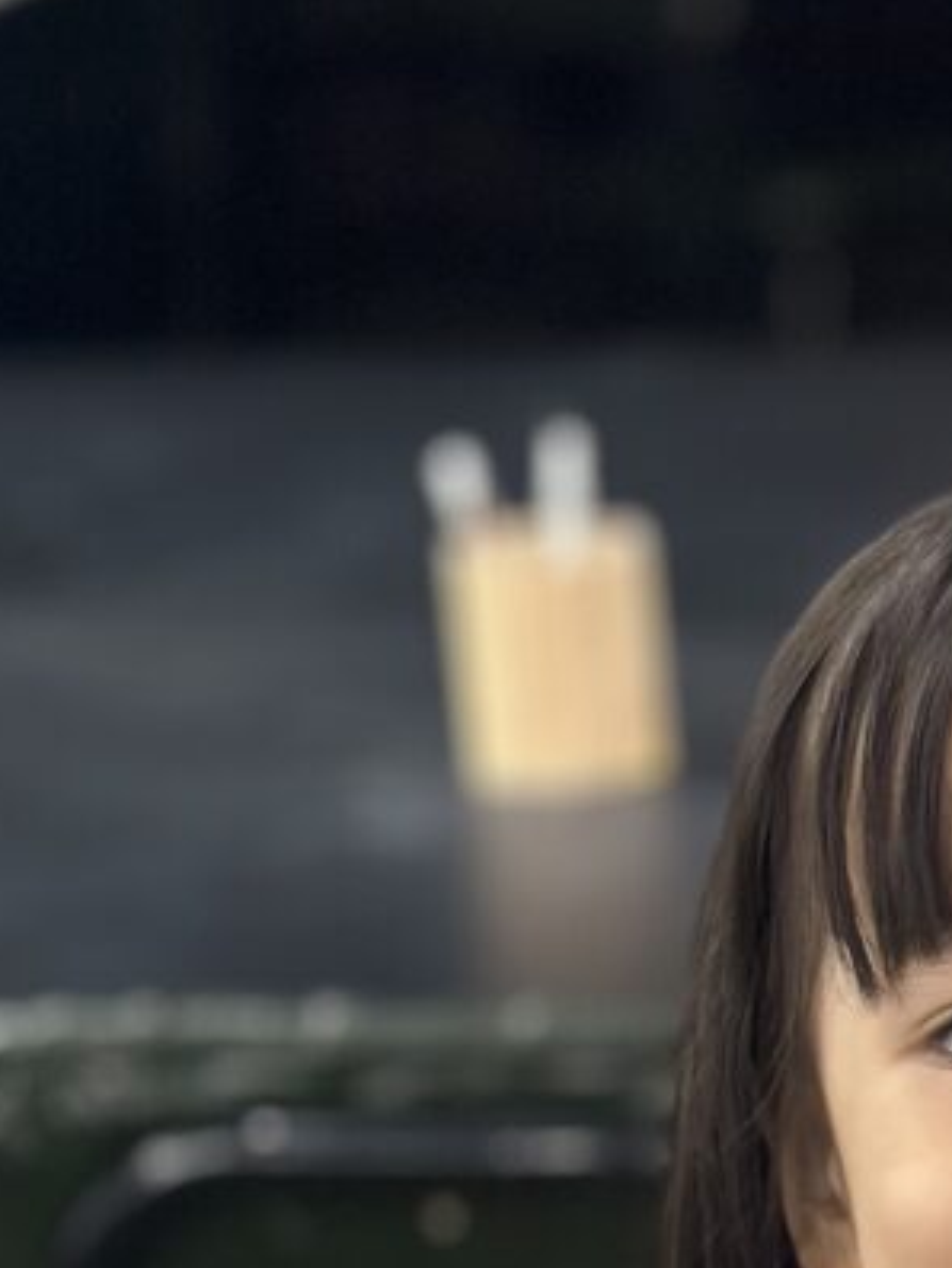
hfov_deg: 9.0
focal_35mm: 161
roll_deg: +1.5
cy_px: 1436
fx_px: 5901
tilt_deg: -19.8
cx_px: 1422
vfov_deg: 12.0
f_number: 1.78
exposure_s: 1/100
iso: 125
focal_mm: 6.86
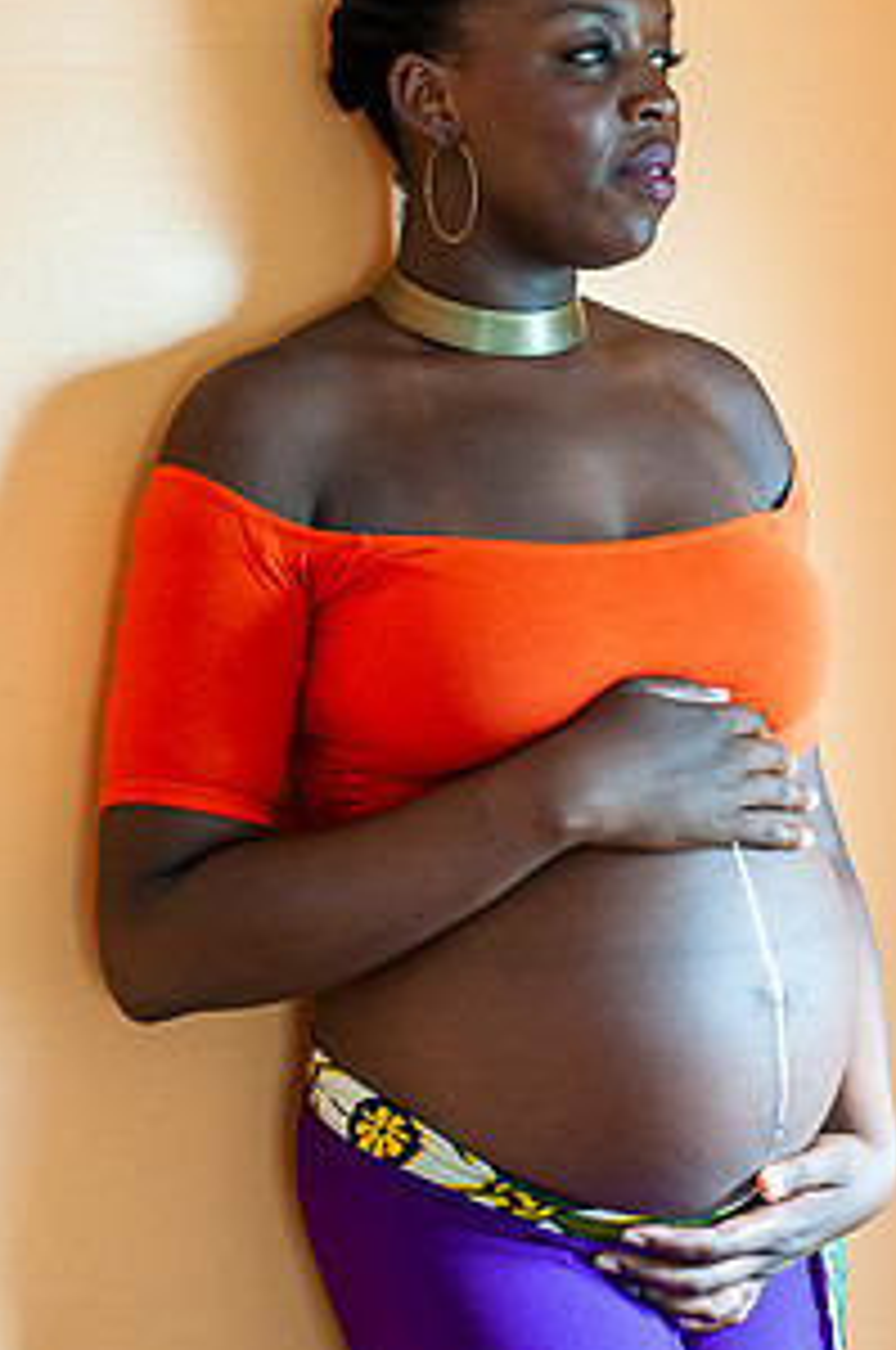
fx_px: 2810
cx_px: 664
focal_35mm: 75
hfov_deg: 18.0
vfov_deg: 27.0
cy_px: 630
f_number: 2.8
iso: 1600
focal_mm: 50
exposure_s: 1/80
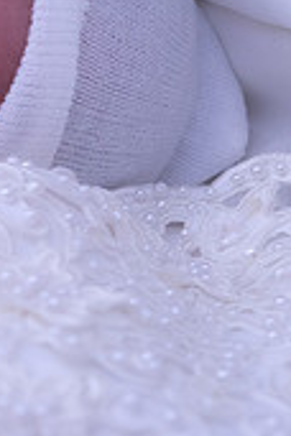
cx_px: -304
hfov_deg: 6.5
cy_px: 25
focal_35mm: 204
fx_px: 2473
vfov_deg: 10.0
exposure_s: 1/125
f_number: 5.6
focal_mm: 50
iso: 1600
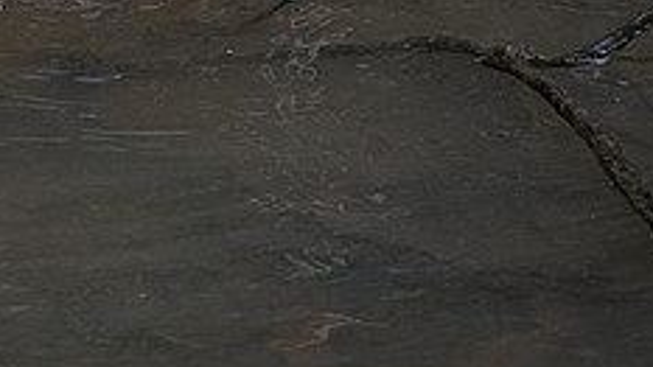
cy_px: 6
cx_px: -218
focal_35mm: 319
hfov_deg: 6.7
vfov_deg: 3.8
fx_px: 5523
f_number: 8
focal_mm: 70
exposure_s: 1/320
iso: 2500
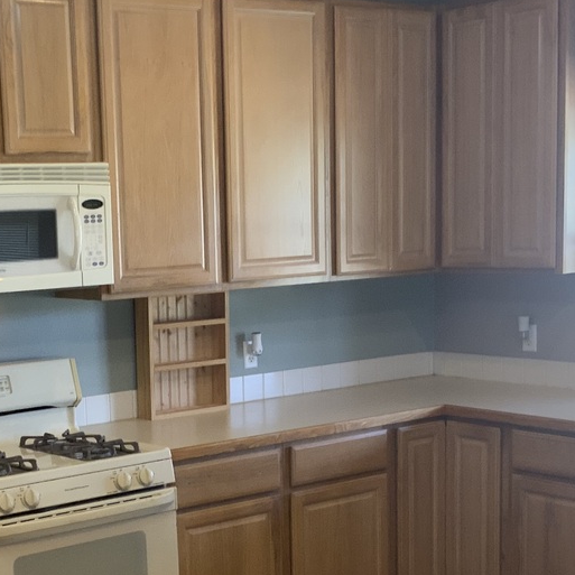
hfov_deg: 23.8
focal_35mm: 72
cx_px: 147
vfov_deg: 23.8
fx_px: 1353
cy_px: 412
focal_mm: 3
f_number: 1.8
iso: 80
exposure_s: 1/60
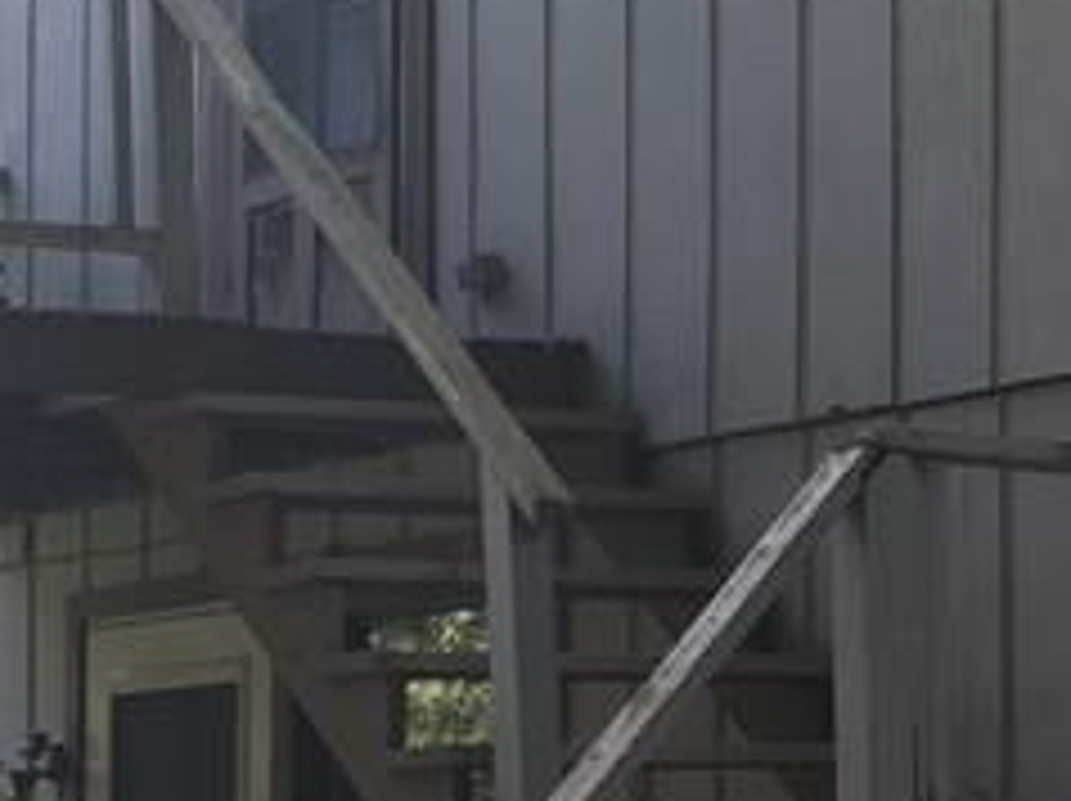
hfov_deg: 15.6
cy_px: 616
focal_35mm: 125
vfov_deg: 11.8
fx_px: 3864
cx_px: 999
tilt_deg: +4.7
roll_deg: +0.1
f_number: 2.2
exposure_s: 1/122
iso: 32
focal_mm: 4.15
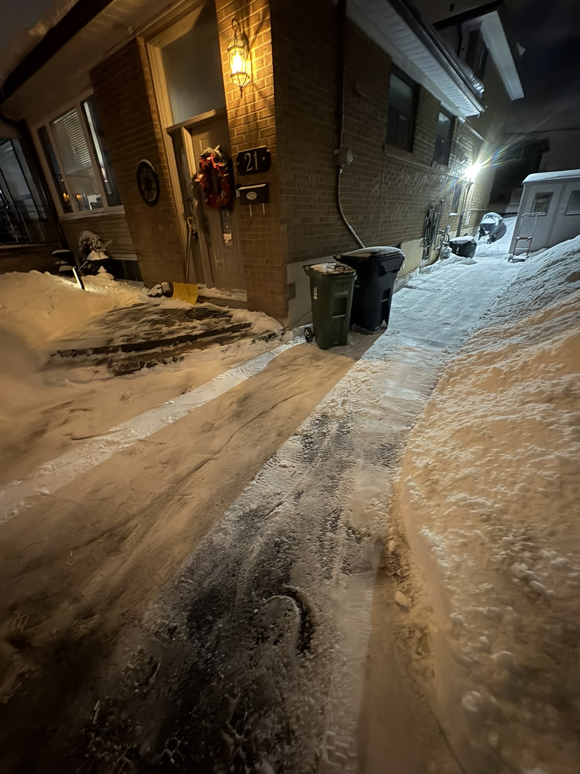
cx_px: 290
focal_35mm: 14
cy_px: 387
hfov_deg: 85.7
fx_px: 313
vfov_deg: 102.1
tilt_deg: -27.4
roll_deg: +3.0
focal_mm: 2.22
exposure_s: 1/12
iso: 800
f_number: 2.2
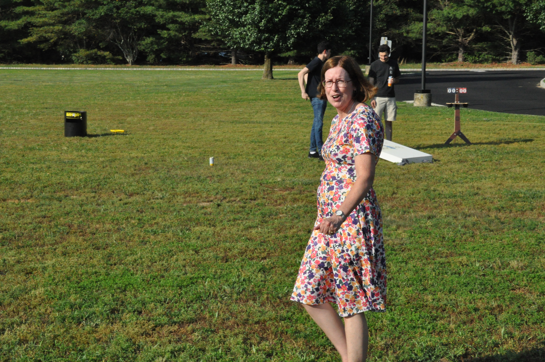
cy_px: 181
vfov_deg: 18.9
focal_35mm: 72
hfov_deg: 28.1
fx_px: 1089
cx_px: 272
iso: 1600
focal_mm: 48
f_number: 18
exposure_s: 1/320
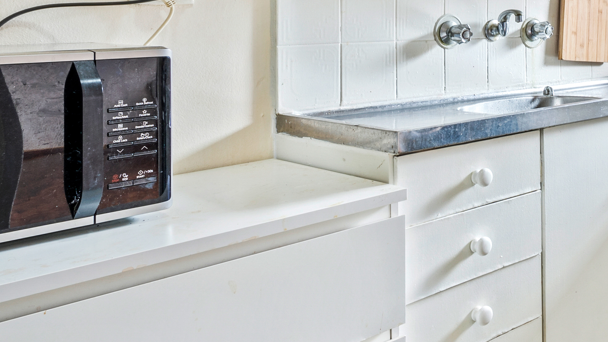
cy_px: 2
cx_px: 681
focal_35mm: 45
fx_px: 726
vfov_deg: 25.3
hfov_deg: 37.4
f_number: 10
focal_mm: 14
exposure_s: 1.3
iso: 100
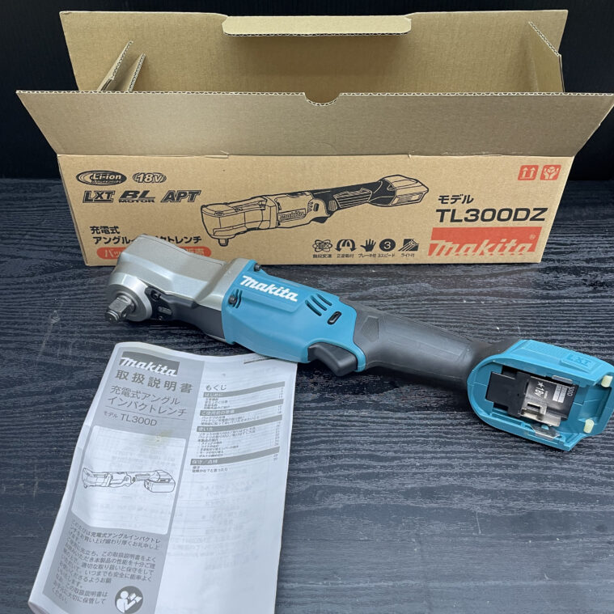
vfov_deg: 52.5
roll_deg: -0.8
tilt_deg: -40.8
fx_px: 622
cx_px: 304
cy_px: 284
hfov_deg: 52.5
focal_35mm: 31
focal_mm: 4.2
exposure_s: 1/50
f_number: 1.6
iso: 64
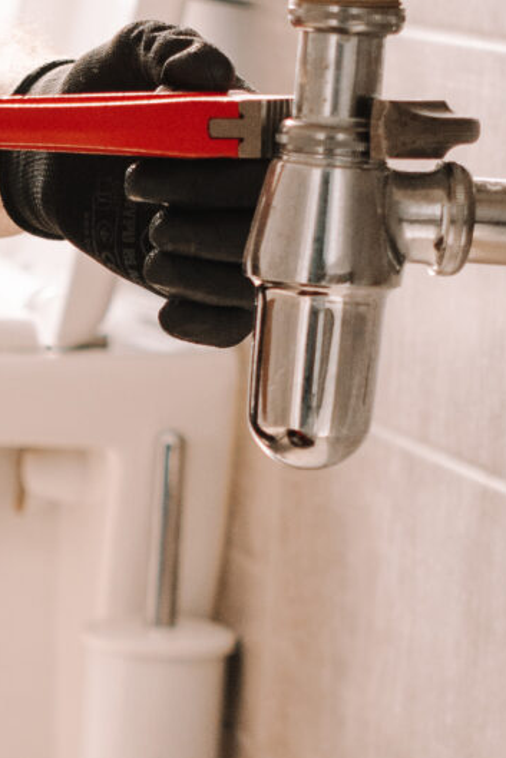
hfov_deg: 5.5
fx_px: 5098
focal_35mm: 242
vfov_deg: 8.5
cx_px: -545
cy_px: 539
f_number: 2.8
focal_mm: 50
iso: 500
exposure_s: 1/640
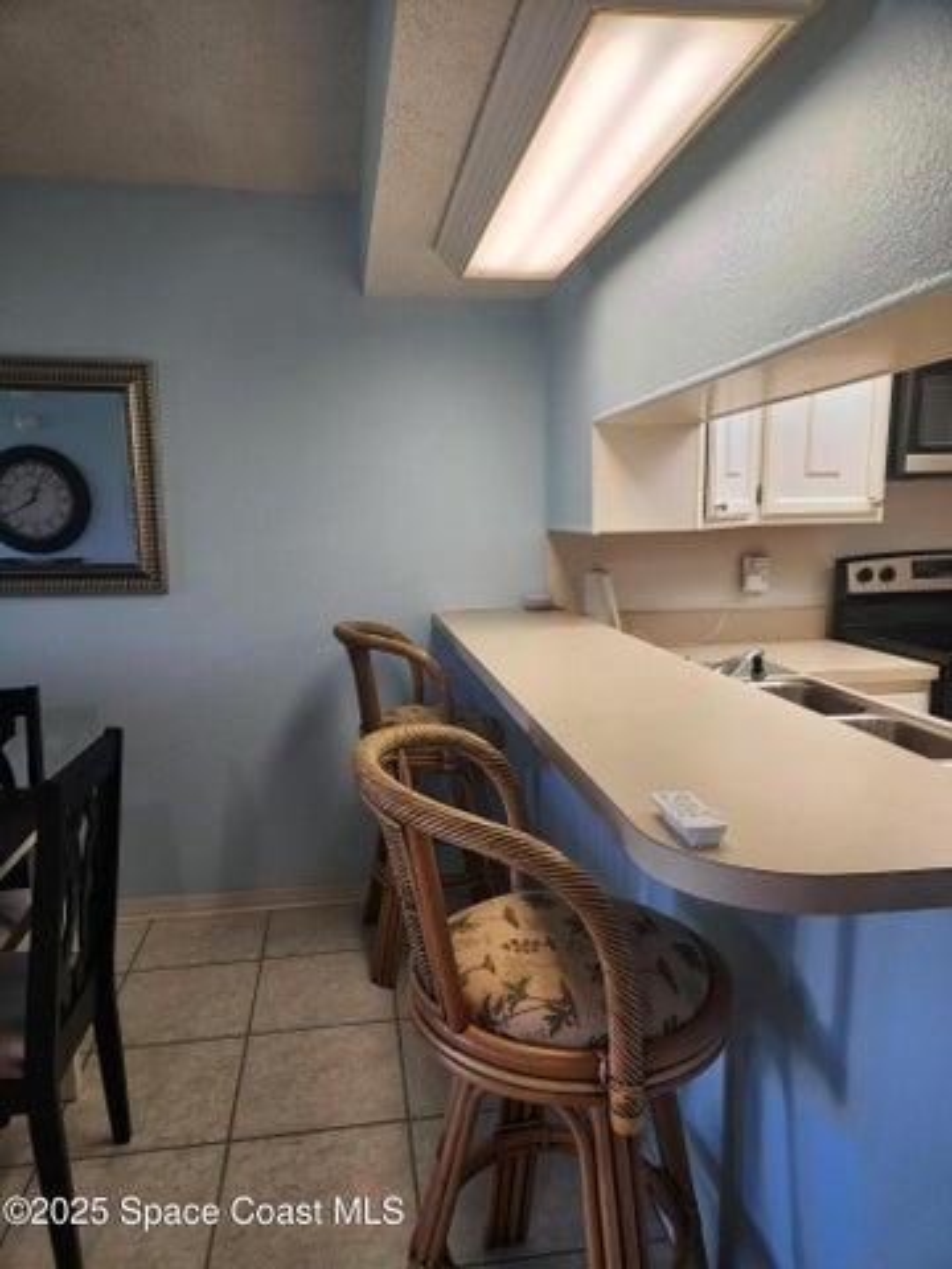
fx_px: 843
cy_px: 634
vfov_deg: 73.9
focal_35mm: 23
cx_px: 476
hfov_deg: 58.9
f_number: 1.8
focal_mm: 5.4
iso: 64
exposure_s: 1/120
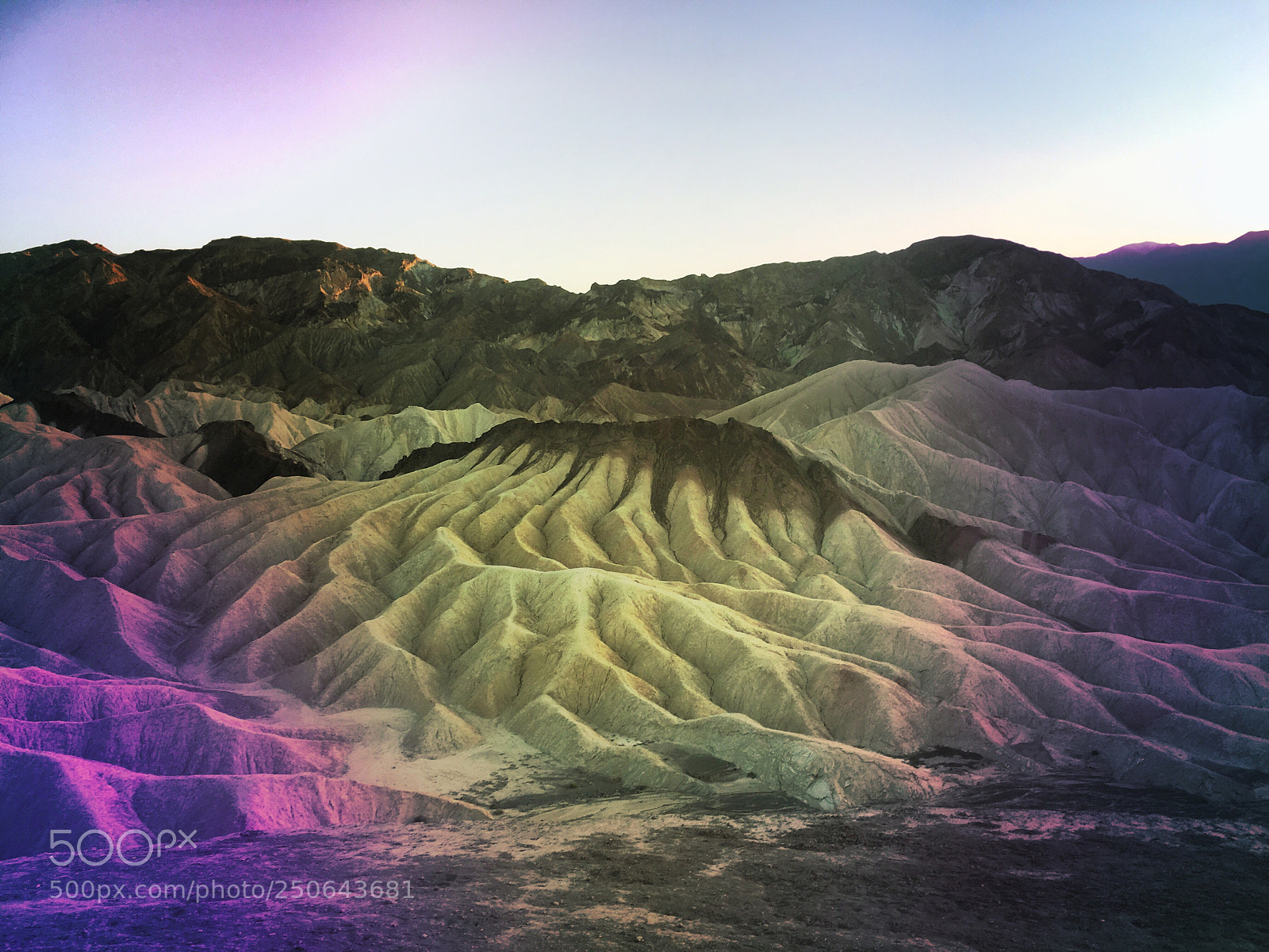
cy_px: 476
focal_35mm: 29
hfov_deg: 61.7
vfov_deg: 48.2
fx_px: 1063
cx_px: 634
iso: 25
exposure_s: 1/214
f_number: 2.2
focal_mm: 4.15
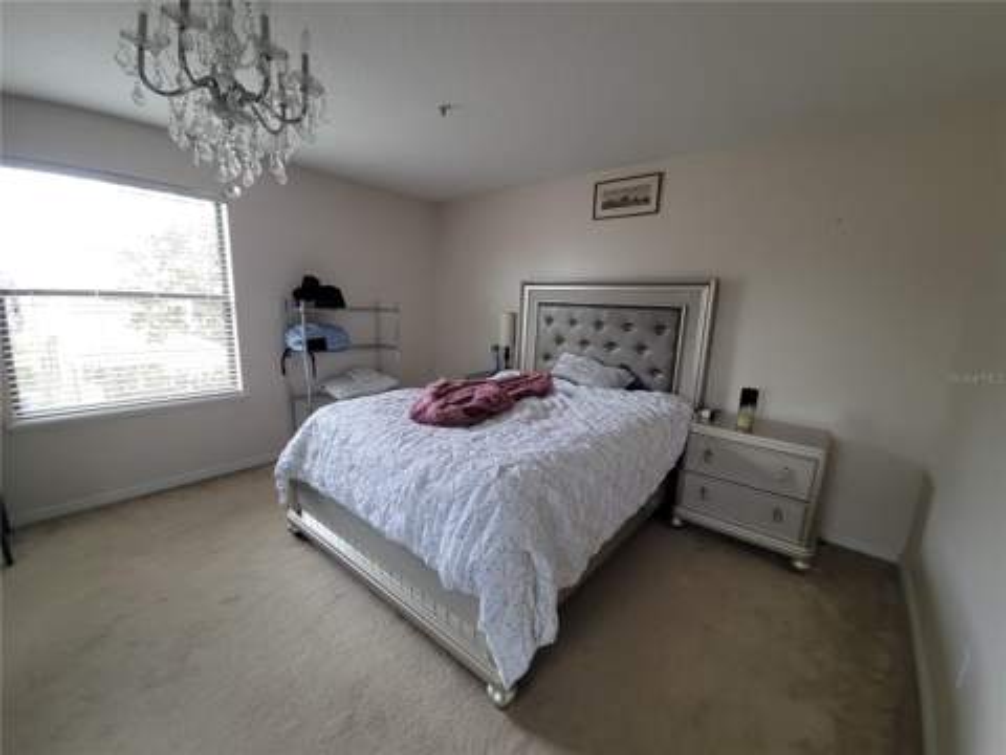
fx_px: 378
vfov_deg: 89.9
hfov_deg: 106.2
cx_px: 503
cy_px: 378
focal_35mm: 13
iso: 125
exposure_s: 1/60
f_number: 2.2
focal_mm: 2.2
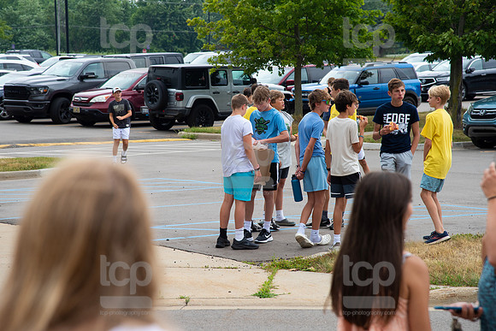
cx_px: 248
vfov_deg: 11.4
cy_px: 166
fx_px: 1654
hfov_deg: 17.1
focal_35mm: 120
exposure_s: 1/500
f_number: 6.3
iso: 400
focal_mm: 120
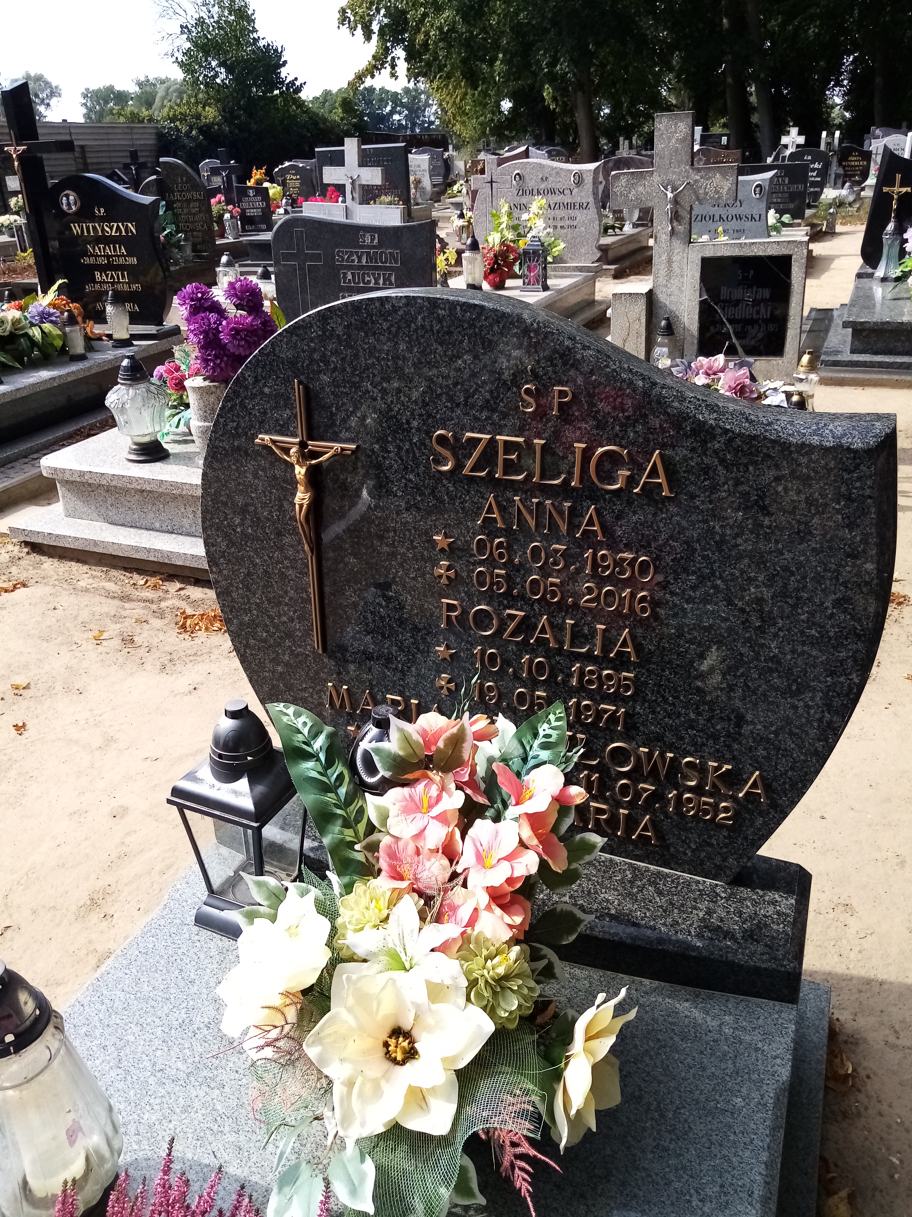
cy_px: 608
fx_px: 913
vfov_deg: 67.3
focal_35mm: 26
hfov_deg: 53.1
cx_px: 456
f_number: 1.8
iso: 109
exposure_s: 1/587
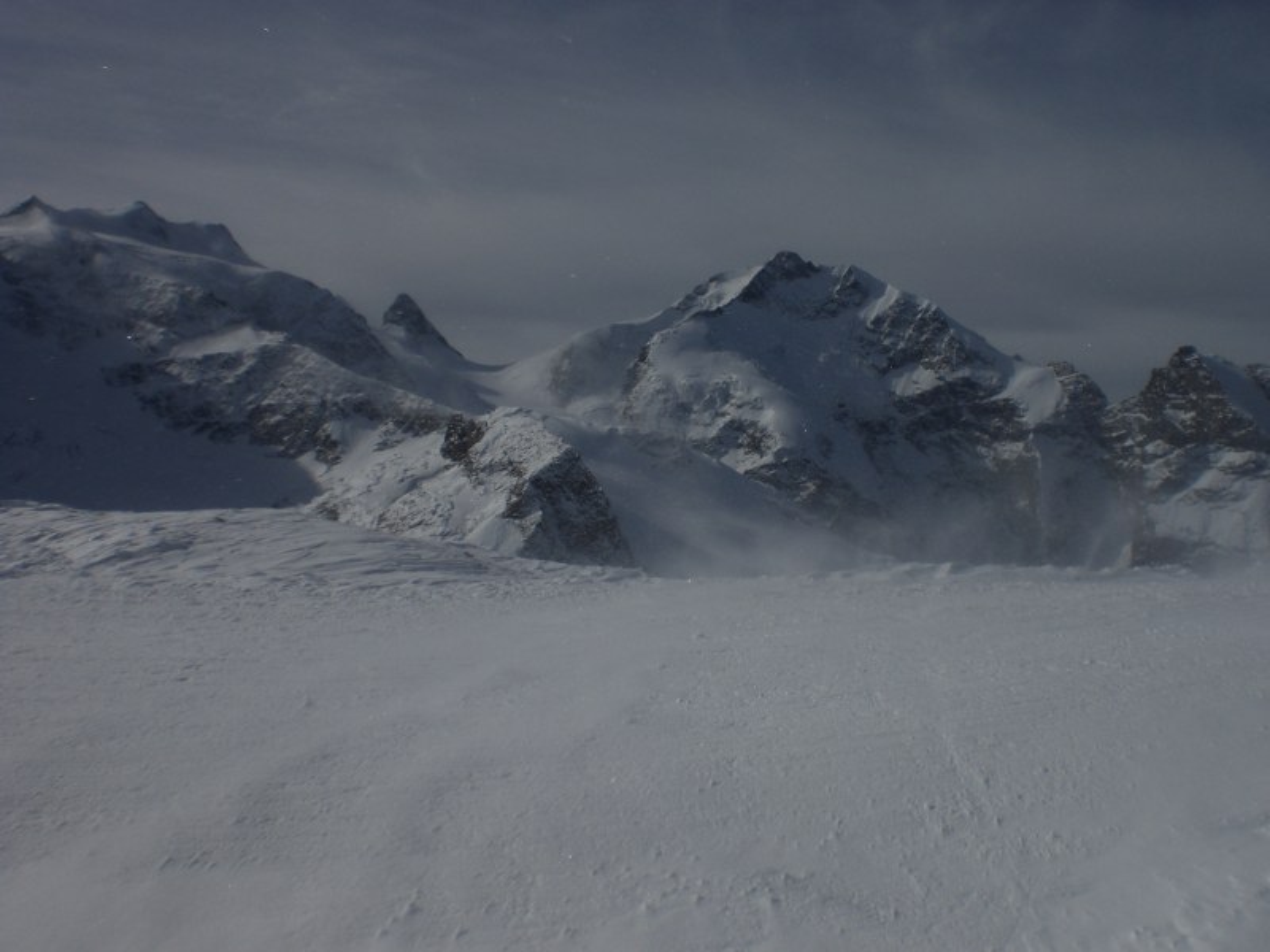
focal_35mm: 38
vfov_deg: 37.7
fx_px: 1394
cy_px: 476
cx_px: 635
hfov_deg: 49.0
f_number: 4.4
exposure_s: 1/2000
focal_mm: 6.3
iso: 50
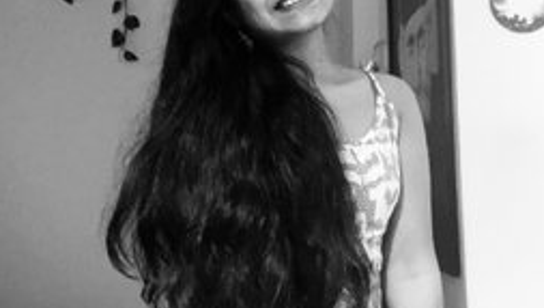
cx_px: 273
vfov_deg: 26.9
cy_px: 87
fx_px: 635
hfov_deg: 46.3
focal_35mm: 44
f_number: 2.2
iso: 800
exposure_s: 1/17
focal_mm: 2.71
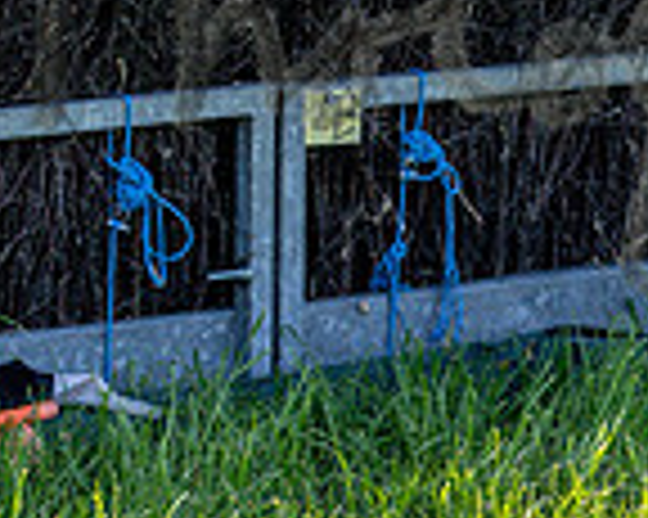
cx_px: 1123
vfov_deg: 3.7
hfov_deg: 4.7
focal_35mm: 412
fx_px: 7896
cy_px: -643
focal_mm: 70
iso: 200
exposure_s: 1/2000
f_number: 4
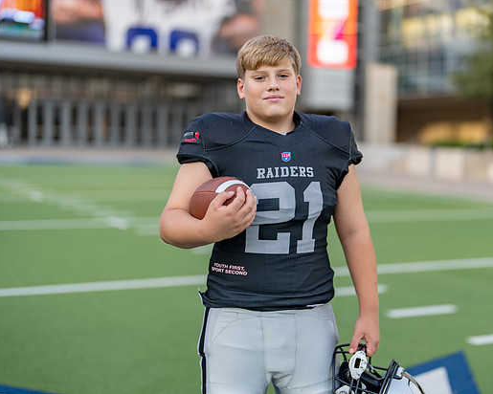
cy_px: 194
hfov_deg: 31.3
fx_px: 875
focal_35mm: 60
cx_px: 301
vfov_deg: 25.4
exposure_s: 1/1600
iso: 100
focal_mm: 50
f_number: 1.2
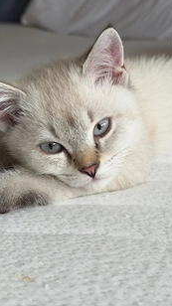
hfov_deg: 17.7
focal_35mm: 68
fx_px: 552
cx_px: 85
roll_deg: -0.6
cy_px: 108
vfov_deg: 30.8
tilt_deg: -12.3
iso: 160
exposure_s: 1/60
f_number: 1.78
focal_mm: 6.76
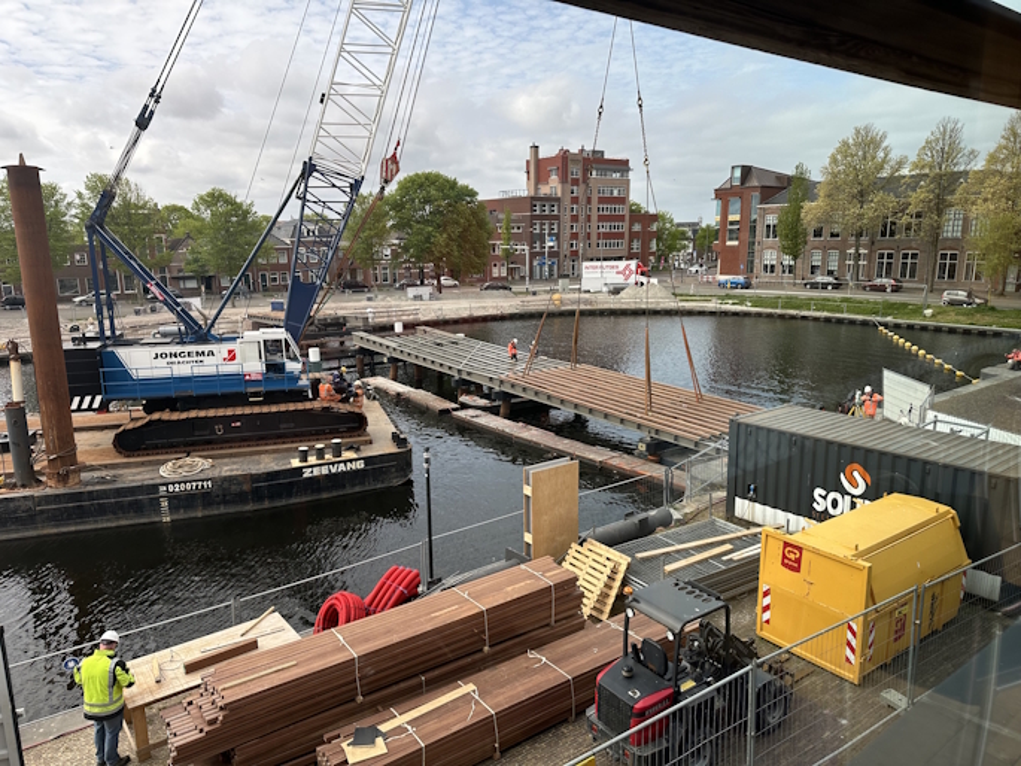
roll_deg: +1.5
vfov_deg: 56.8
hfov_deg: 71.6
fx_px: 708
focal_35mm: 24
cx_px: 510
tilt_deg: -11.6
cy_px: 383
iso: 80
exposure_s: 1/2155
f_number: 1.78
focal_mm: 6.86
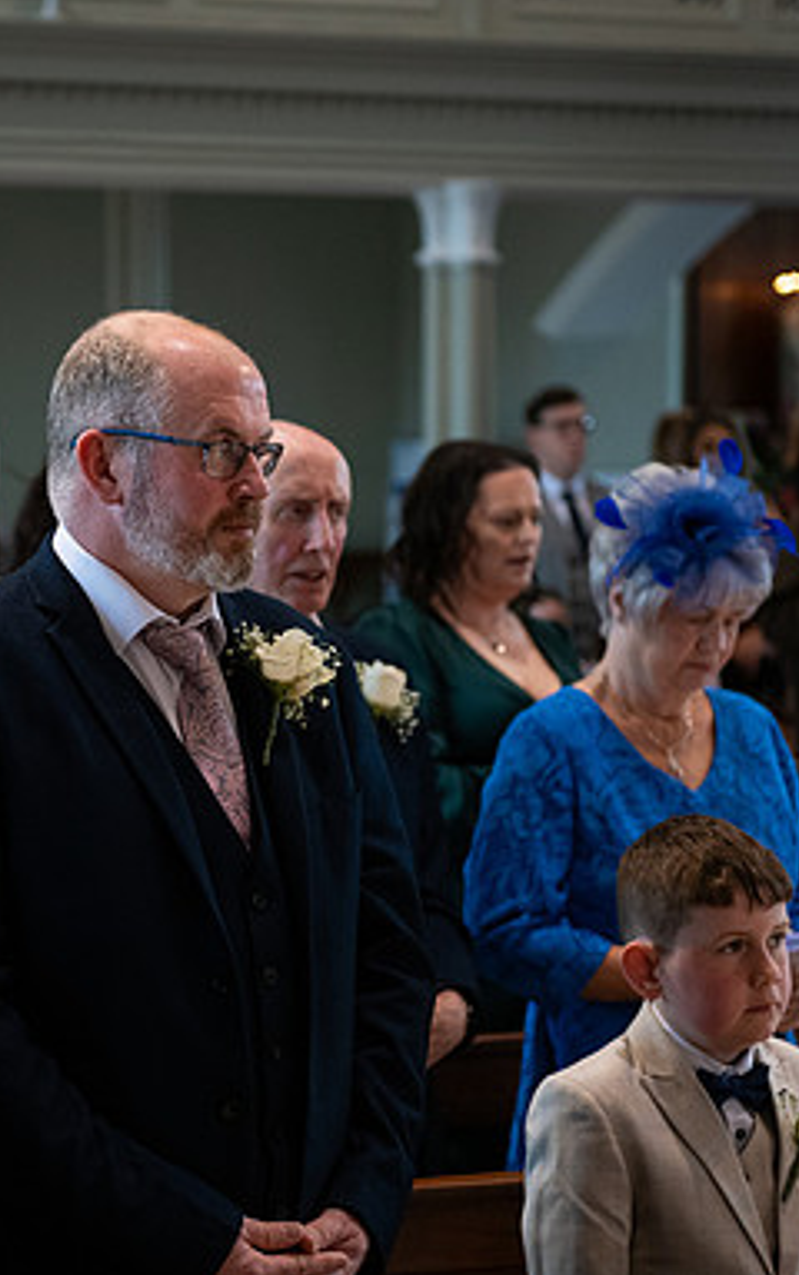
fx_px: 3756
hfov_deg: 12.1
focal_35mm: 108
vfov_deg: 19.3
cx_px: 180
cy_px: 638
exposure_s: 1/160
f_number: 3.5
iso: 800
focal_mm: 70
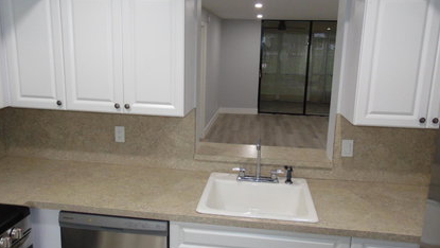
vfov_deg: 41.5
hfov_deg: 67.9
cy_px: 109
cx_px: 216
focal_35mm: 28
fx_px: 327
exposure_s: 1/30
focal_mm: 4.5
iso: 160
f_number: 3
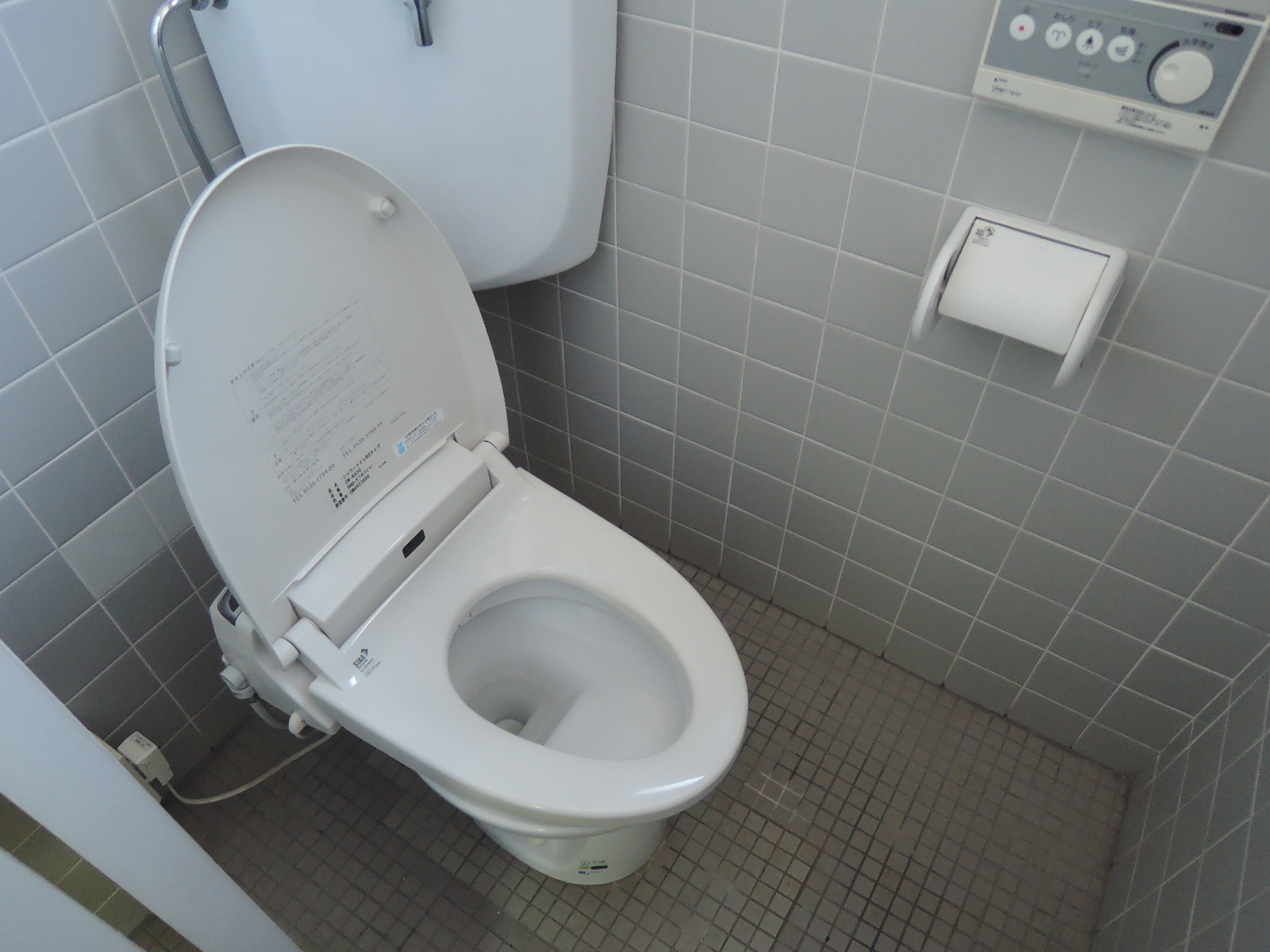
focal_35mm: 24
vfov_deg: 56.8
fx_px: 881
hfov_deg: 71.6
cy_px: 476
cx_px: 635
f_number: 1.8
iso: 800
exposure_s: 1/160
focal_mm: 5.1
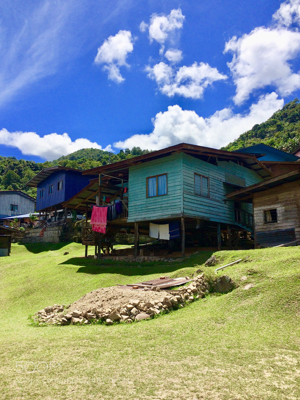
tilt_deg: +10.8
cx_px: 150
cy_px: 200
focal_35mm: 29
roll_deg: +0.9
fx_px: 335
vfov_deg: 61.7
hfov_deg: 48.2
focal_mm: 4.15
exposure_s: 1/3731
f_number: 2.2
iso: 32
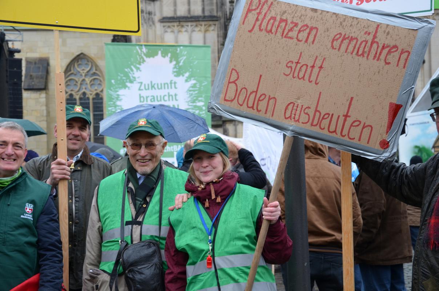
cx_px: 220
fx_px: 730
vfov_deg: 22.5
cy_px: 146
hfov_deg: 33.5
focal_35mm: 60
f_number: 5.6
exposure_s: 1/125
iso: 320
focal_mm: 40
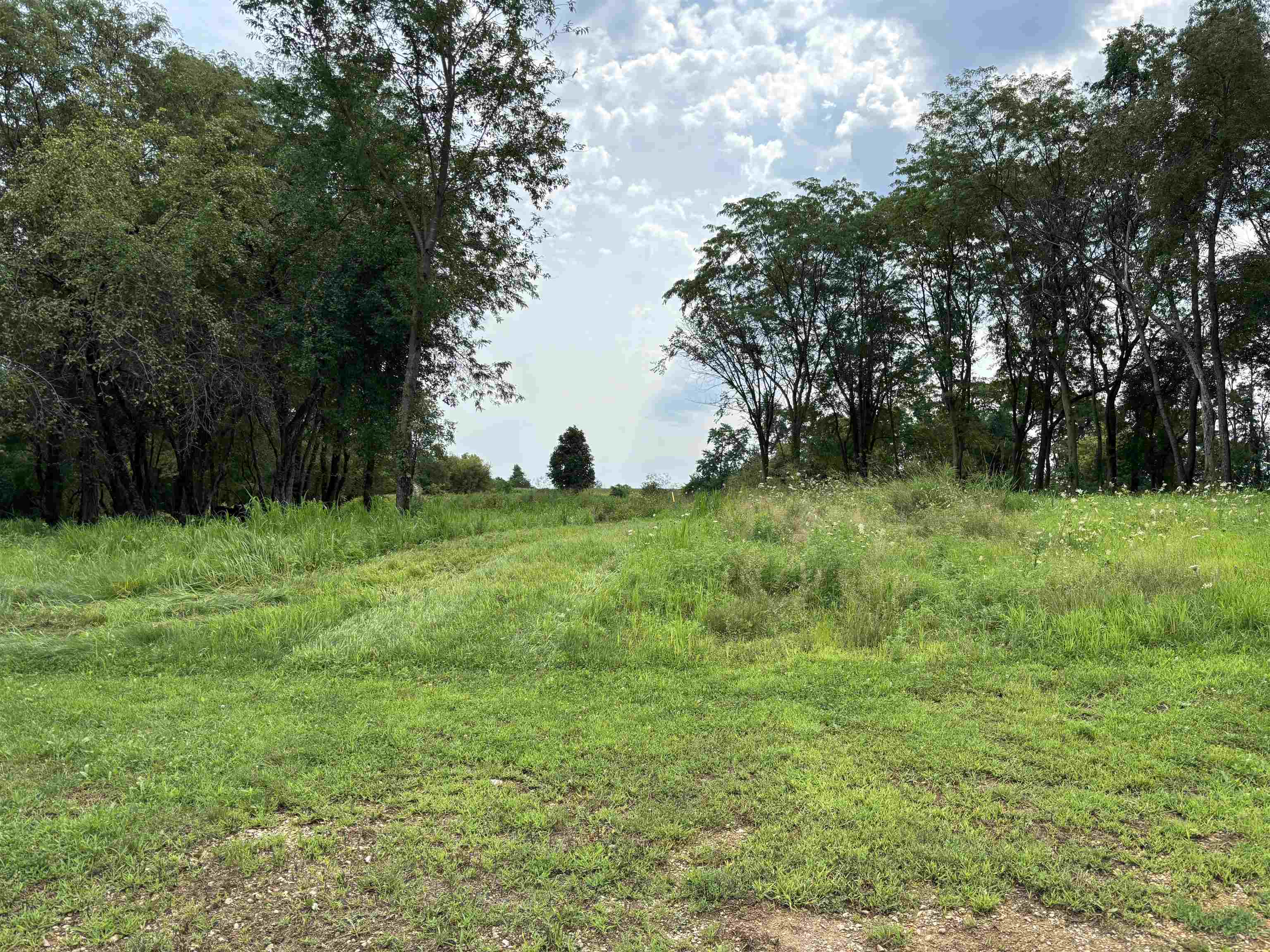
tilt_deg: +2.1
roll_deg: -3.3
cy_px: 476
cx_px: 635
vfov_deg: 53.1
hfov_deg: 67.3
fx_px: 954
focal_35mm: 26
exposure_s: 1/2451
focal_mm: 5.96
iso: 50
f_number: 1.6
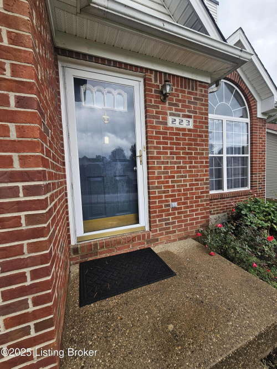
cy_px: 184
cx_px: 138
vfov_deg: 106.2
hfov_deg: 89.9
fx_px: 139
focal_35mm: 13
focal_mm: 2.2
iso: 50
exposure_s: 1/202
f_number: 2.2
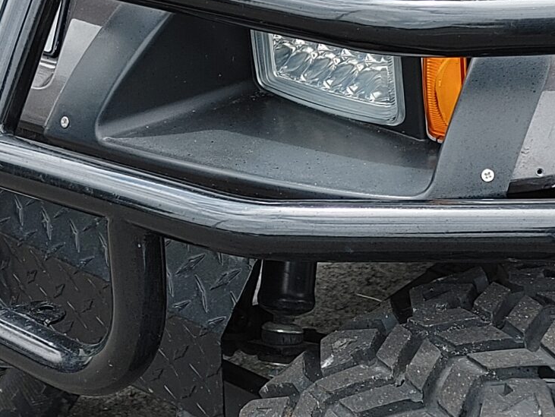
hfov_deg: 21.5
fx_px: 1460
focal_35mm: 91
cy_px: 223
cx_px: 278
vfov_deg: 16.2
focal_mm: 4.81
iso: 50
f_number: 1.8
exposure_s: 1/568
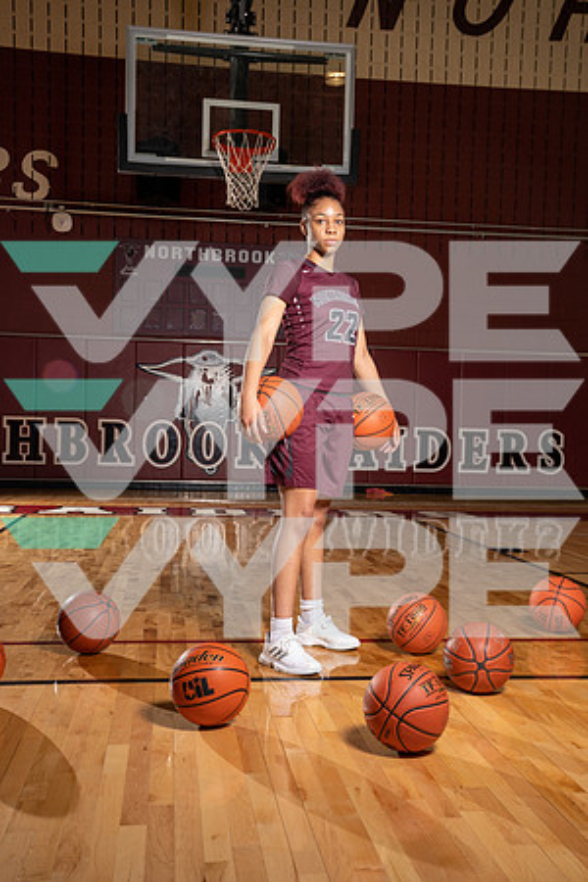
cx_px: 294
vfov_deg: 49.6
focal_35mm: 39
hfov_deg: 34.2
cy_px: 441
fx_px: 955
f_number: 8
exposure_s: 1/250
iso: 500
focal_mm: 39
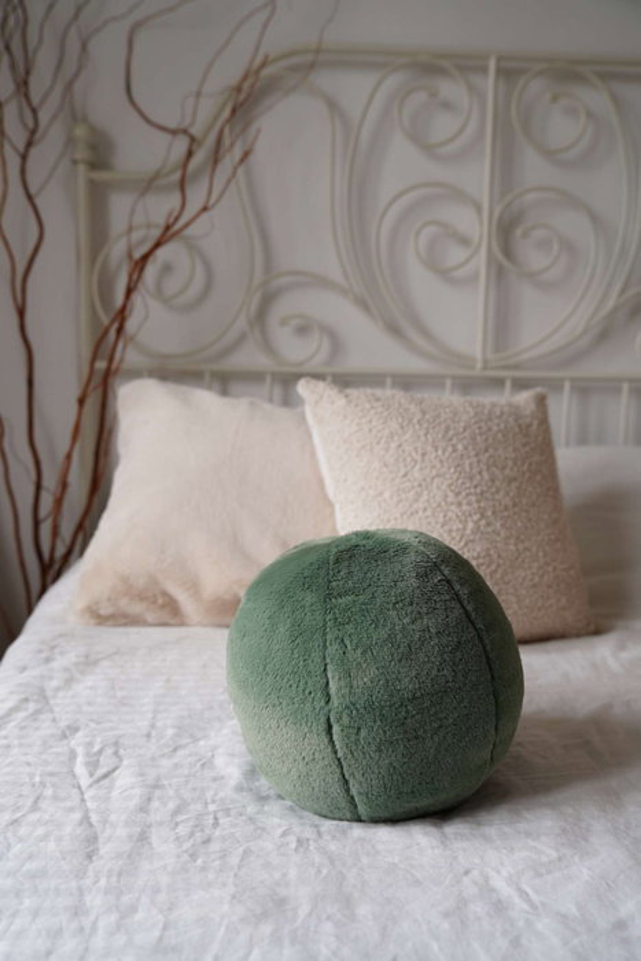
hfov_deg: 37.9
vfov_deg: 54.4
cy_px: 480
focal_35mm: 35
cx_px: 320
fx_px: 934
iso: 320
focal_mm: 35
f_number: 3.5
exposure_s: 1/125
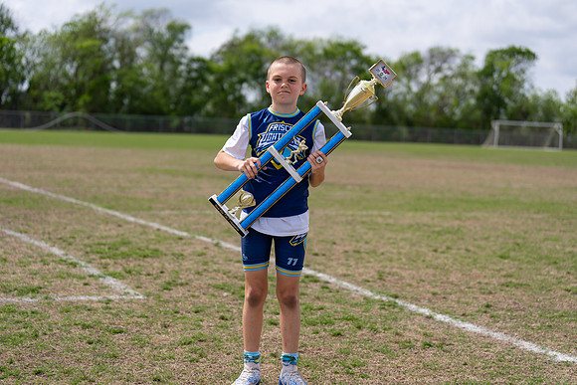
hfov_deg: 28.8
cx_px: 288
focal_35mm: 70
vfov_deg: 19.5
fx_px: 1122
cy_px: 192
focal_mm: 70
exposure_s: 1/2000
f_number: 2.8
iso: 100
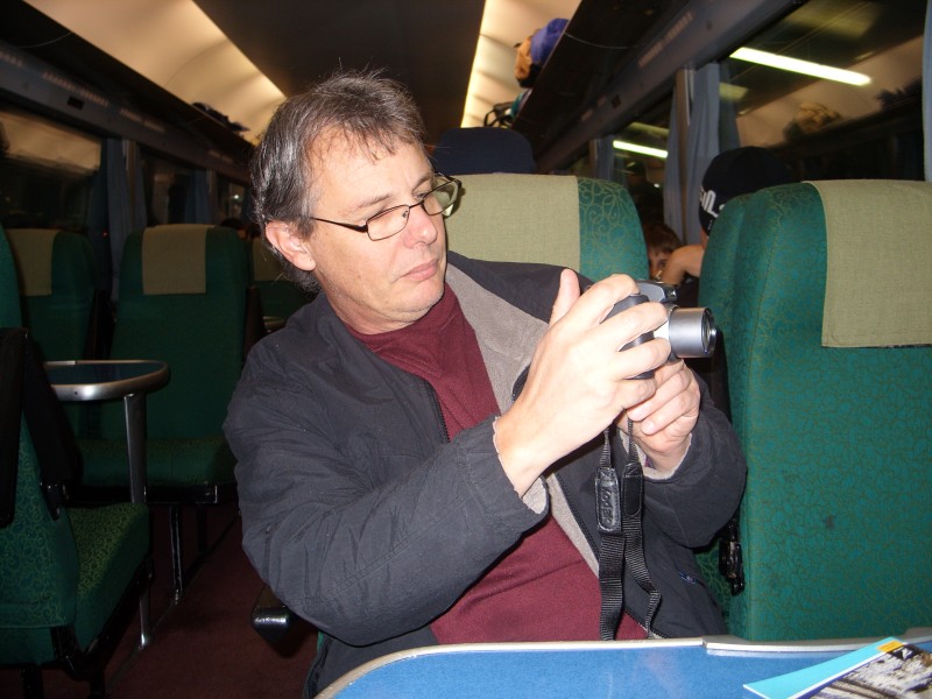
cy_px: 350
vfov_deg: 37.7
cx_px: 466
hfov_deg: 49.0
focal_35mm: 38
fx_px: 1023
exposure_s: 1/30
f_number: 2.8
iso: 50
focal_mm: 7.8
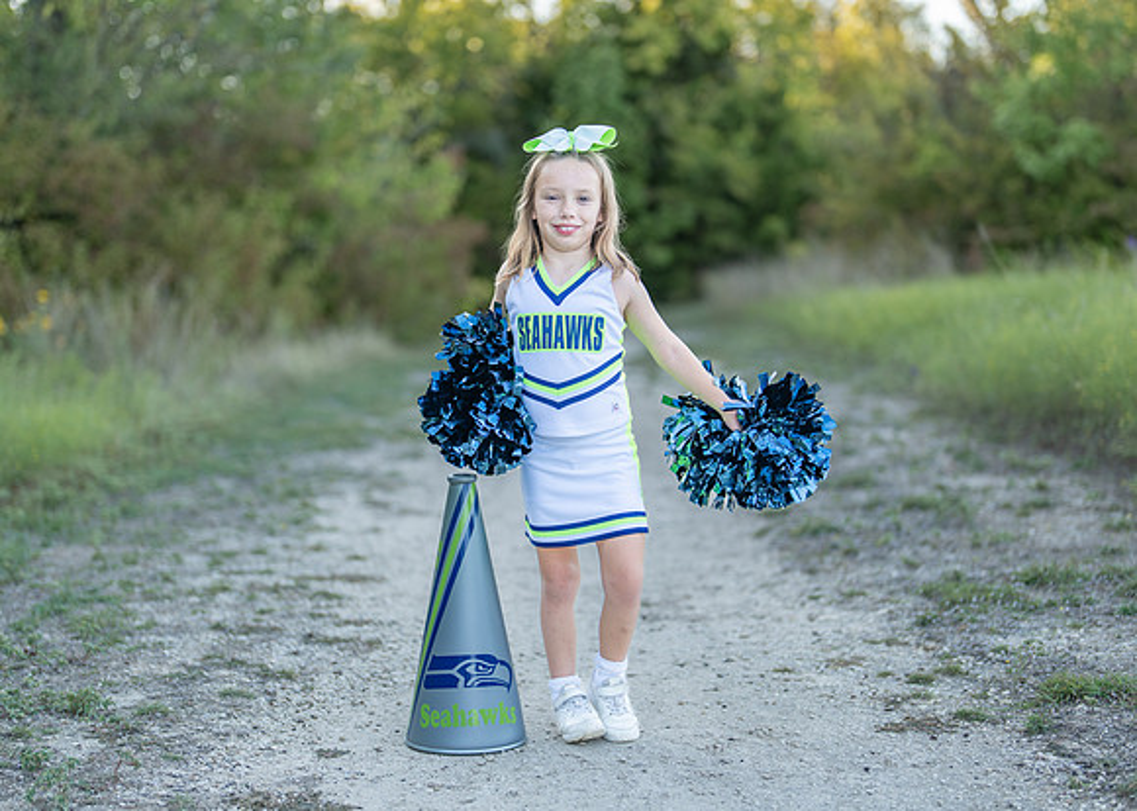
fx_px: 2066
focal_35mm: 64
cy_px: 387
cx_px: 573
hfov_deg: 30.8
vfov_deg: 22.2
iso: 100
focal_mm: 50
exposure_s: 1/800
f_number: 1.2
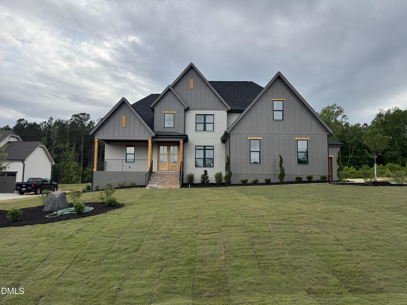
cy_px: 152
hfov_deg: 71.6
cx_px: 204
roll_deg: +1.4
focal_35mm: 24
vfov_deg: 56.8
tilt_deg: +3.6
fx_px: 282
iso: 80
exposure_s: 1/2604
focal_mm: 6.76
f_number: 1.78
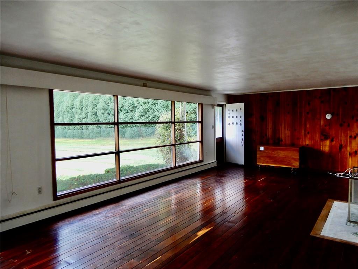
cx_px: 179
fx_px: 248
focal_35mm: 24
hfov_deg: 71.6
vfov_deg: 56.8
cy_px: 134
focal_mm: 4.3
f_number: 3.4
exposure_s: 1/30
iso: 110
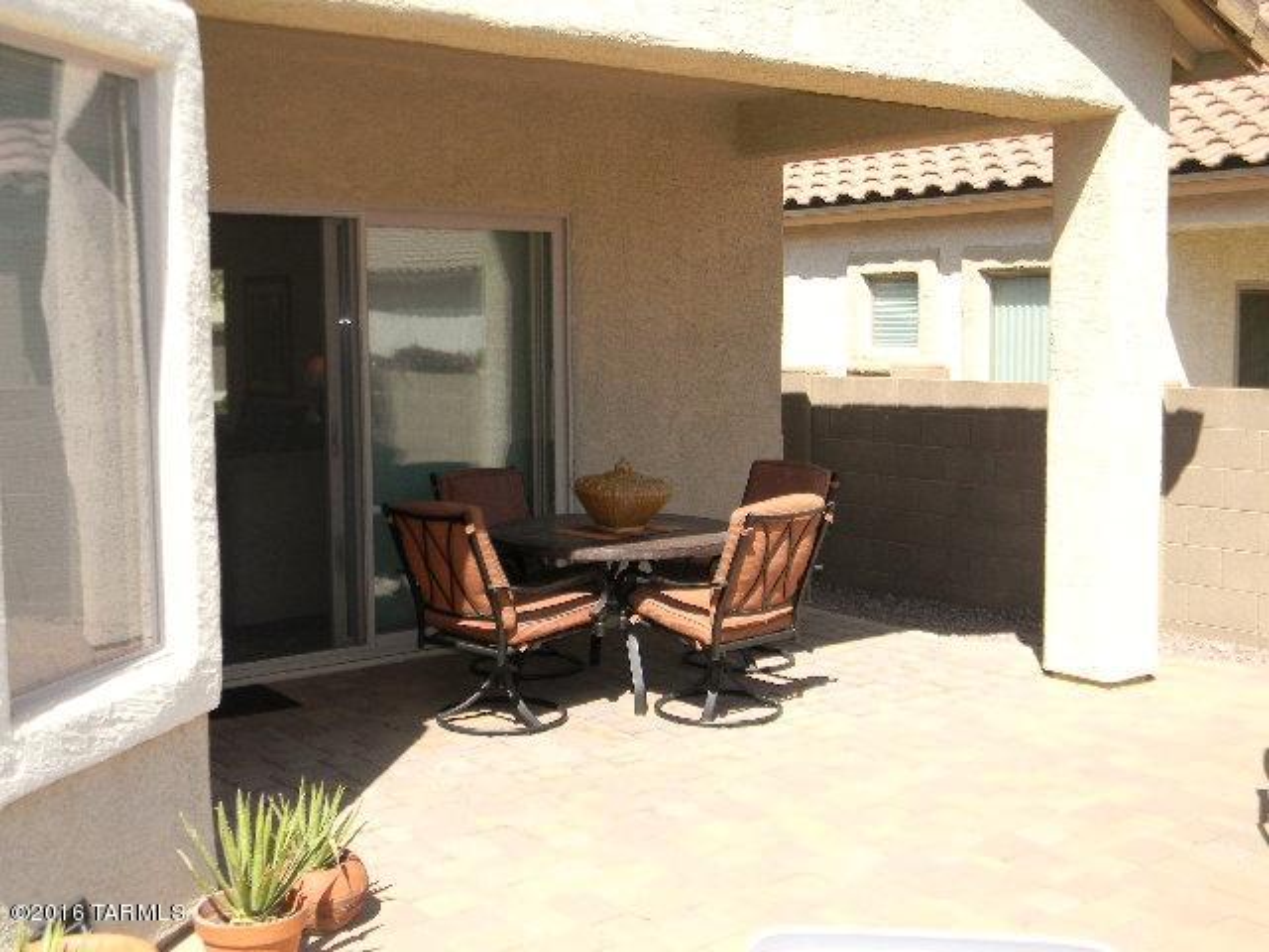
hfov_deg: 45.8
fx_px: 1503
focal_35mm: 41
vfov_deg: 35.1
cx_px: 634
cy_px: 476
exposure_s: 1/526
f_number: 3.8
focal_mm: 7.3
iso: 112
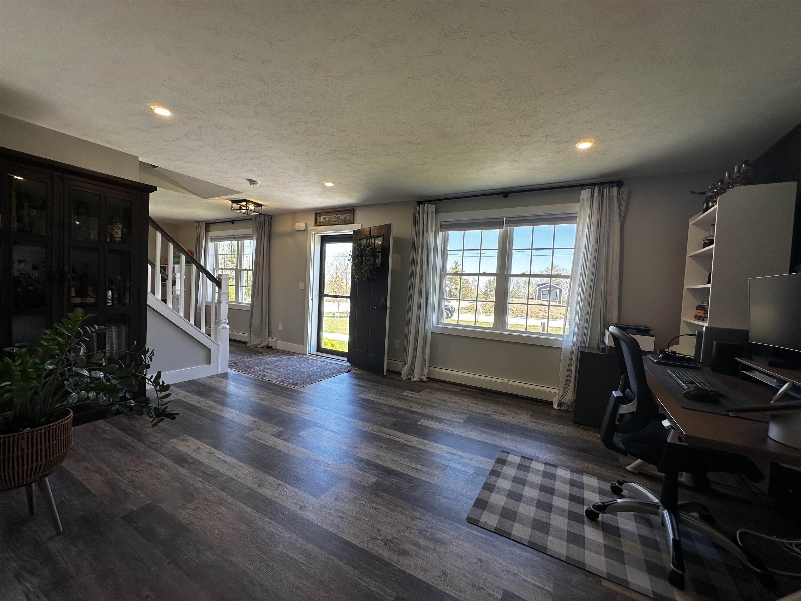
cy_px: 300
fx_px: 324
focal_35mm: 14
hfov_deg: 102.1
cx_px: 400
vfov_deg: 85.7
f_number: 2.2
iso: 50
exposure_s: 1/120
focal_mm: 2.22
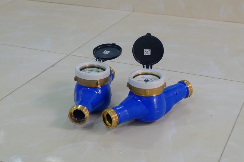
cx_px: 122
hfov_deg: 29.7
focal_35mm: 68
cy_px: 81
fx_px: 461
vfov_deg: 20.0
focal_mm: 45.2
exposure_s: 1/30
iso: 800
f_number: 5.6
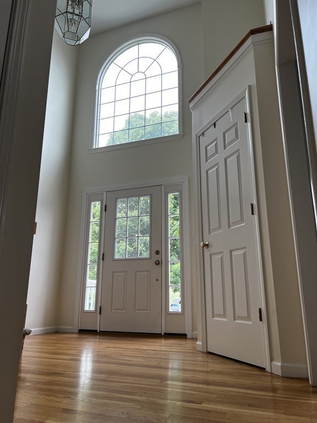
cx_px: 158
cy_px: 212
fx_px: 317
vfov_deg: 67.3
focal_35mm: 26
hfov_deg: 53.1
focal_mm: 5.7
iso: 50
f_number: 1.5
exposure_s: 1/281
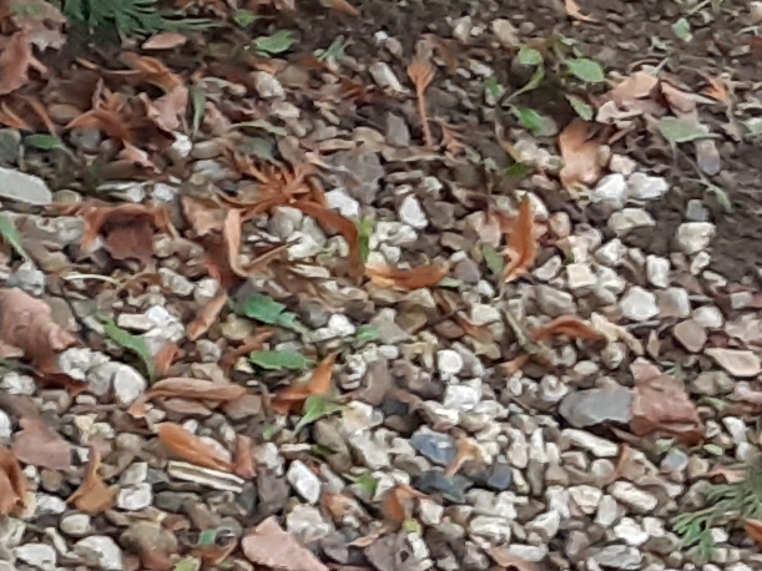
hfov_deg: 8.8
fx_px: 4314
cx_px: -1301
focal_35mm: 196
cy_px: -363
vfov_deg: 7.4
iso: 160
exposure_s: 1/50
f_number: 1.7
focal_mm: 3.92
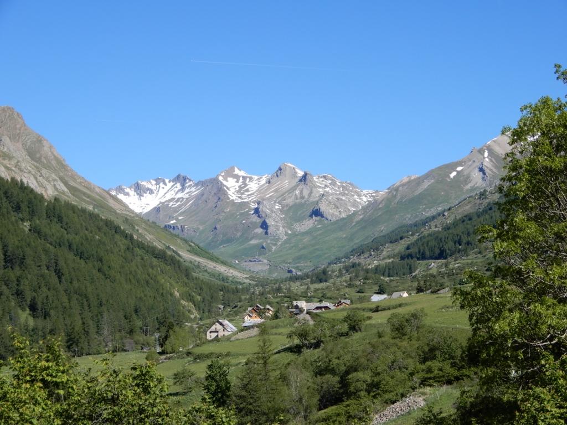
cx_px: 284
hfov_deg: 27.8
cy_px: 212
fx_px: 1147
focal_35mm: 70
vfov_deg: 21.0
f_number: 4.5
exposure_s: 1/500
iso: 80
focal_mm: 12.5
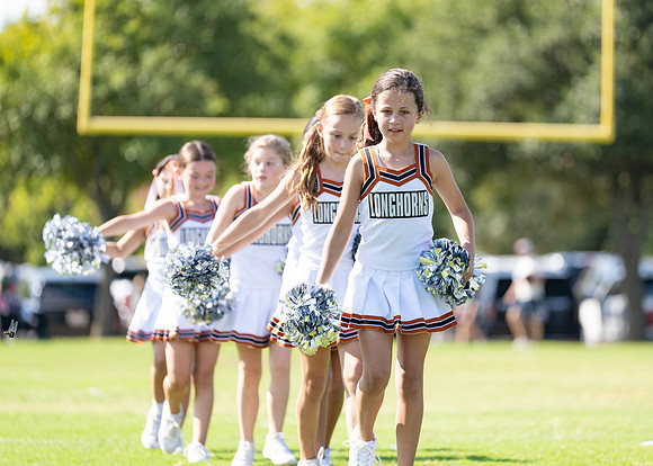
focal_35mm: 248
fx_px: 4593
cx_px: 379
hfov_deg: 8.1
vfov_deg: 5.8
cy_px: 200
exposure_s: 1/1600
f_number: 2.8
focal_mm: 200
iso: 200
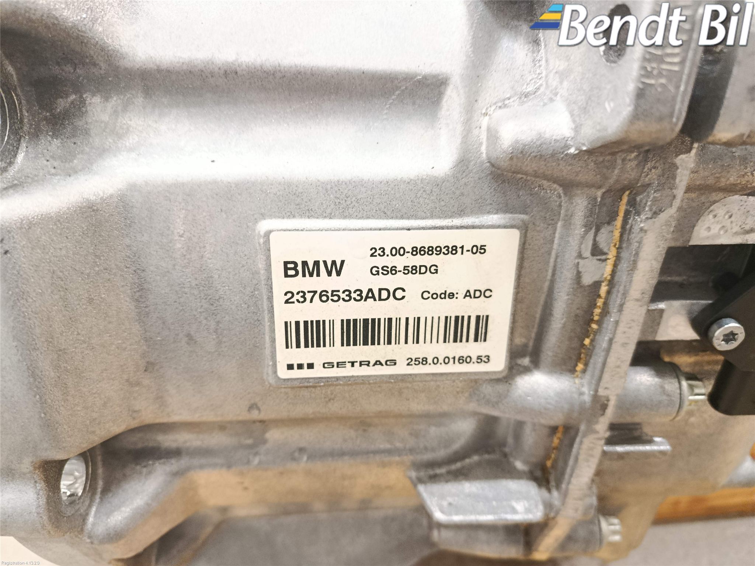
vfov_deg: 56.8
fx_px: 523
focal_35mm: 24
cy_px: 283
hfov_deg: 71.6
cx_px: 378
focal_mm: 5.24
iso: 1913
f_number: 1.7
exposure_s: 1/25
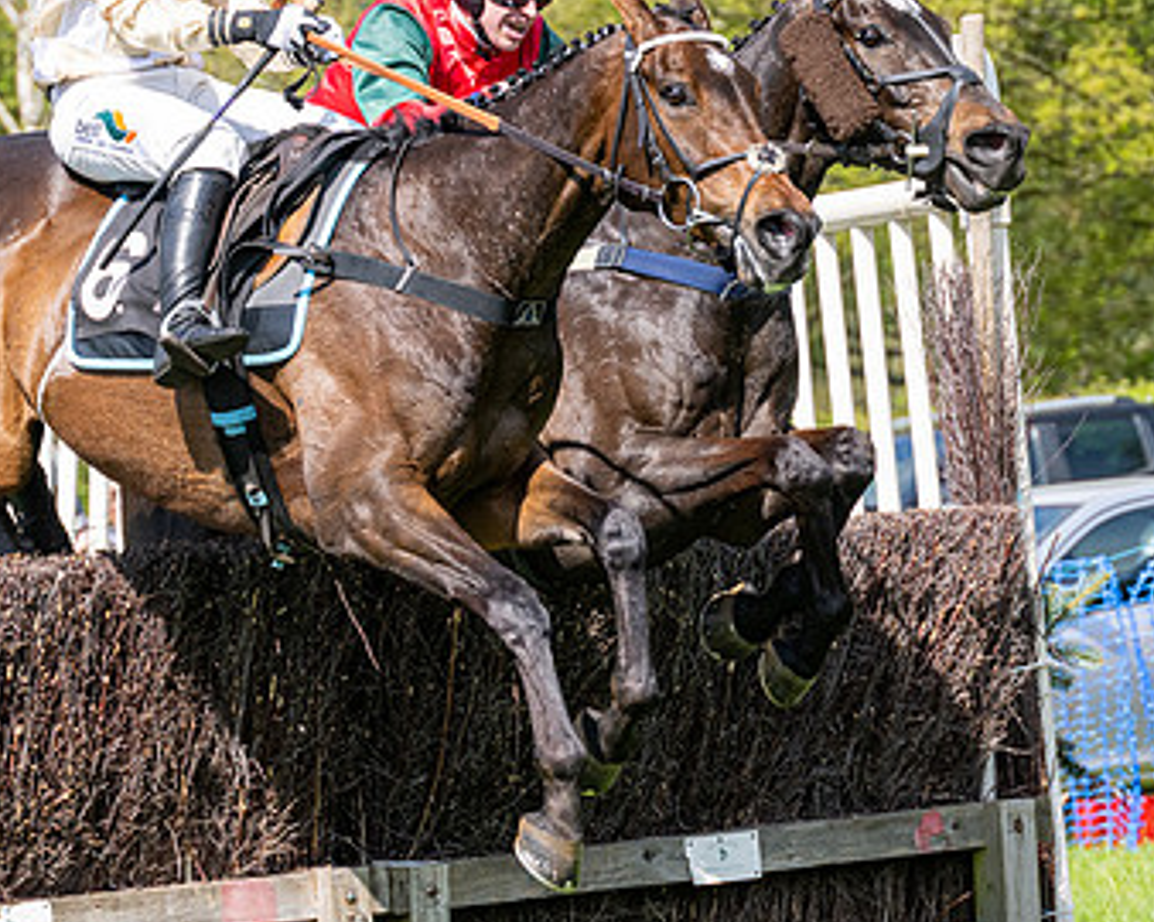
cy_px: 513
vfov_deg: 6.1
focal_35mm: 254
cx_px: 406
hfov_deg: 7.6
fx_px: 8670
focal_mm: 98
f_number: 4
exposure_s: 1/2500
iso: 400
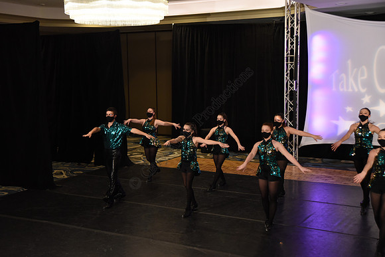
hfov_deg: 39.6
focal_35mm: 50
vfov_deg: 27.0
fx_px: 535
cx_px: 192
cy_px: 128
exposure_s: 1/400
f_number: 3.5
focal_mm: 50
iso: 2500
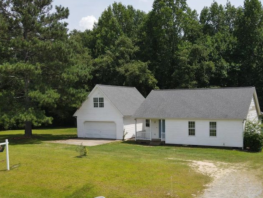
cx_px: 157
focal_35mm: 39
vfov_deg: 36.6
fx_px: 296
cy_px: 123
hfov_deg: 47.6
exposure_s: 1/725
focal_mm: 4.5
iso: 100
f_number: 2.8
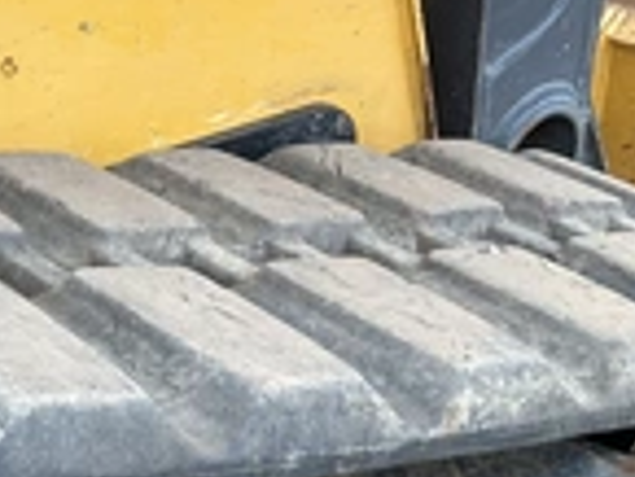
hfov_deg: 22.2
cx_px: -162
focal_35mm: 80
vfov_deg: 18.3
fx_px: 1469
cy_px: 398
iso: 16
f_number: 1.8
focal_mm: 3
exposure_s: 1/128
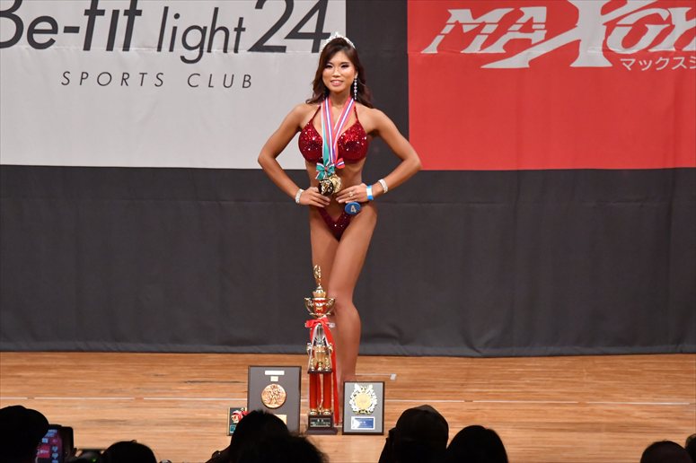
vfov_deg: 5.1
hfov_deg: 7.6
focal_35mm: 270
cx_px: 348
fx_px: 5218
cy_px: 232
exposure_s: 1/400
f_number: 5.6
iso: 7200
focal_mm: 180
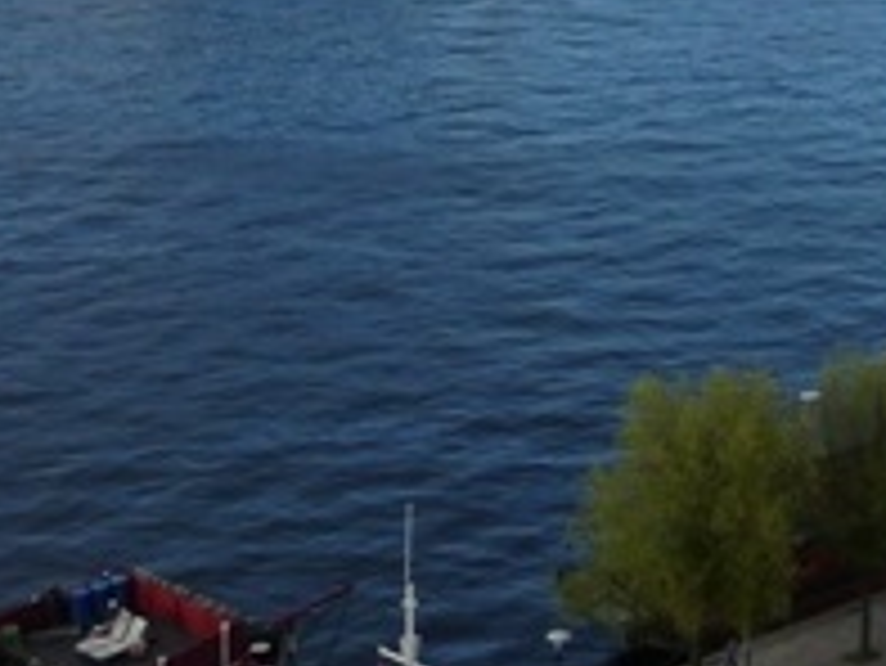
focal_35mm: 111
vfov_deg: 12.3
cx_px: 1012
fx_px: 2843
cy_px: -488
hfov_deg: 17.1
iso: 125
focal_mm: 5
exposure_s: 1/500
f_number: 4
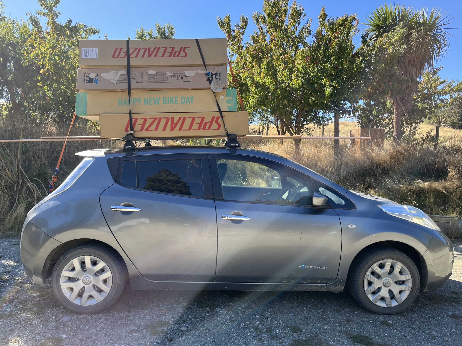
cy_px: 172
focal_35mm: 27
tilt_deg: -1.1
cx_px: 228
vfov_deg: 51.4
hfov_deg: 65.3
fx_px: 360
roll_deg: -0.5
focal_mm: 5.1
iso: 50
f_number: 1.6
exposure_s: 1/821
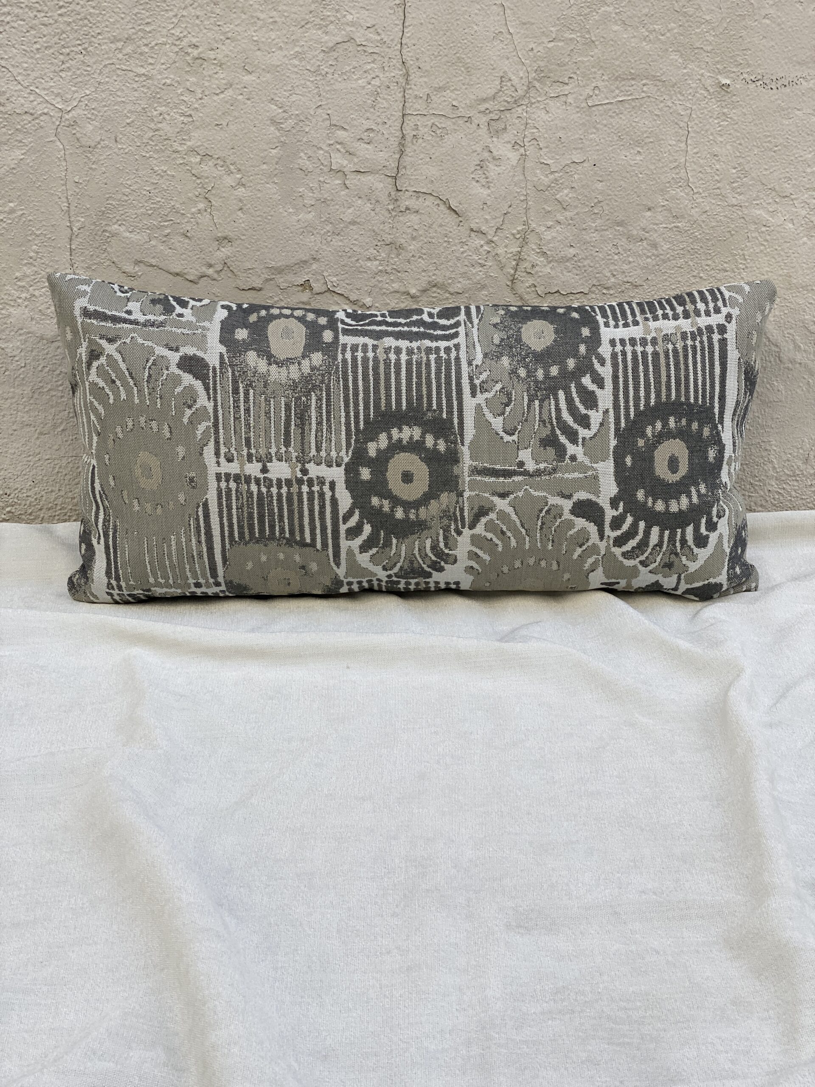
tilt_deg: -22.0
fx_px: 1632
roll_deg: +0.5
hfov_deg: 28.0
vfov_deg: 36.8
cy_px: 544
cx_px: 408
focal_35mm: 52
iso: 20
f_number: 2
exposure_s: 1/452
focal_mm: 6
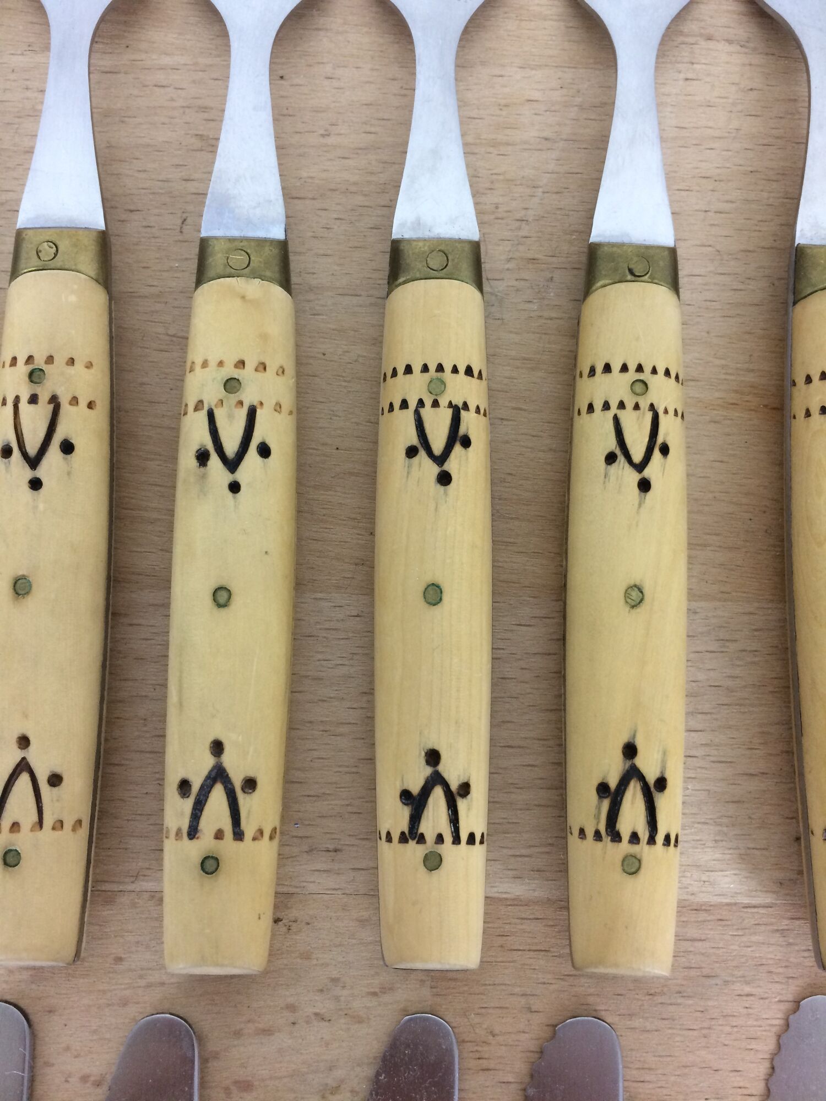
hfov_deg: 48.2
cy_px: 550
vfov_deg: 61.7
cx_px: 413
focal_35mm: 29
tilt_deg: -82.9
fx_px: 923
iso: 64
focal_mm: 4.15
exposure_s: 1/30
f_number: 2.2
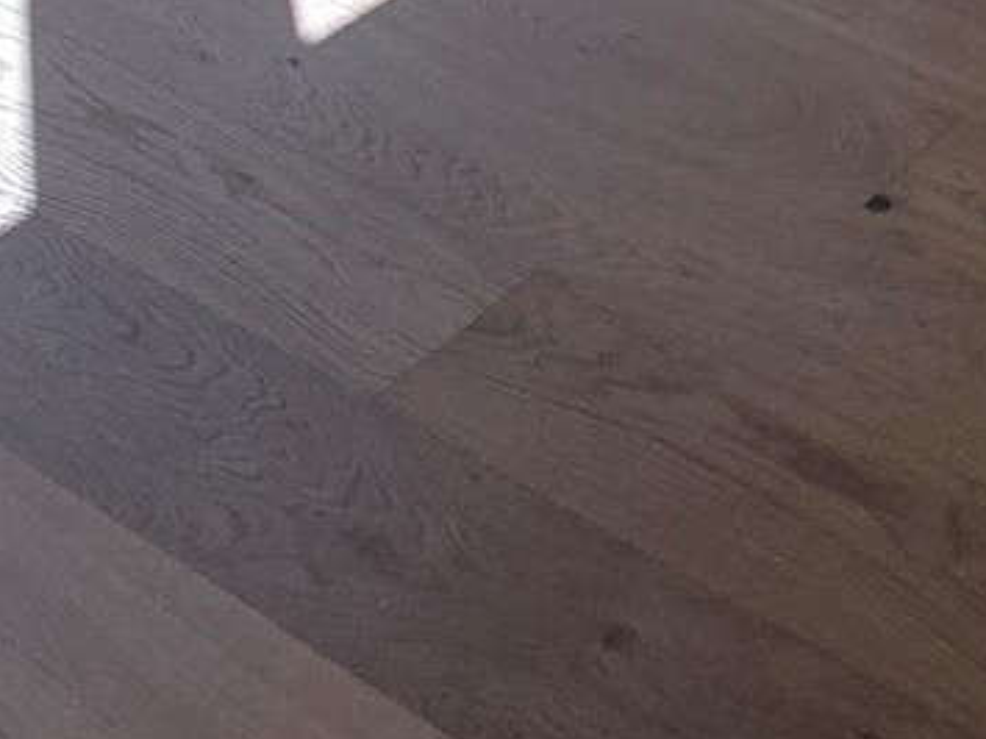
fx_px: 2136
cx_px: 1153
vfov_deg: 13.3
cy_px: -1139
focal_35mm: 75
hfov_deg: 23.9
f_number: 2.2
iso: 50
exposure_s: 1/809
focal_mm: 2.2
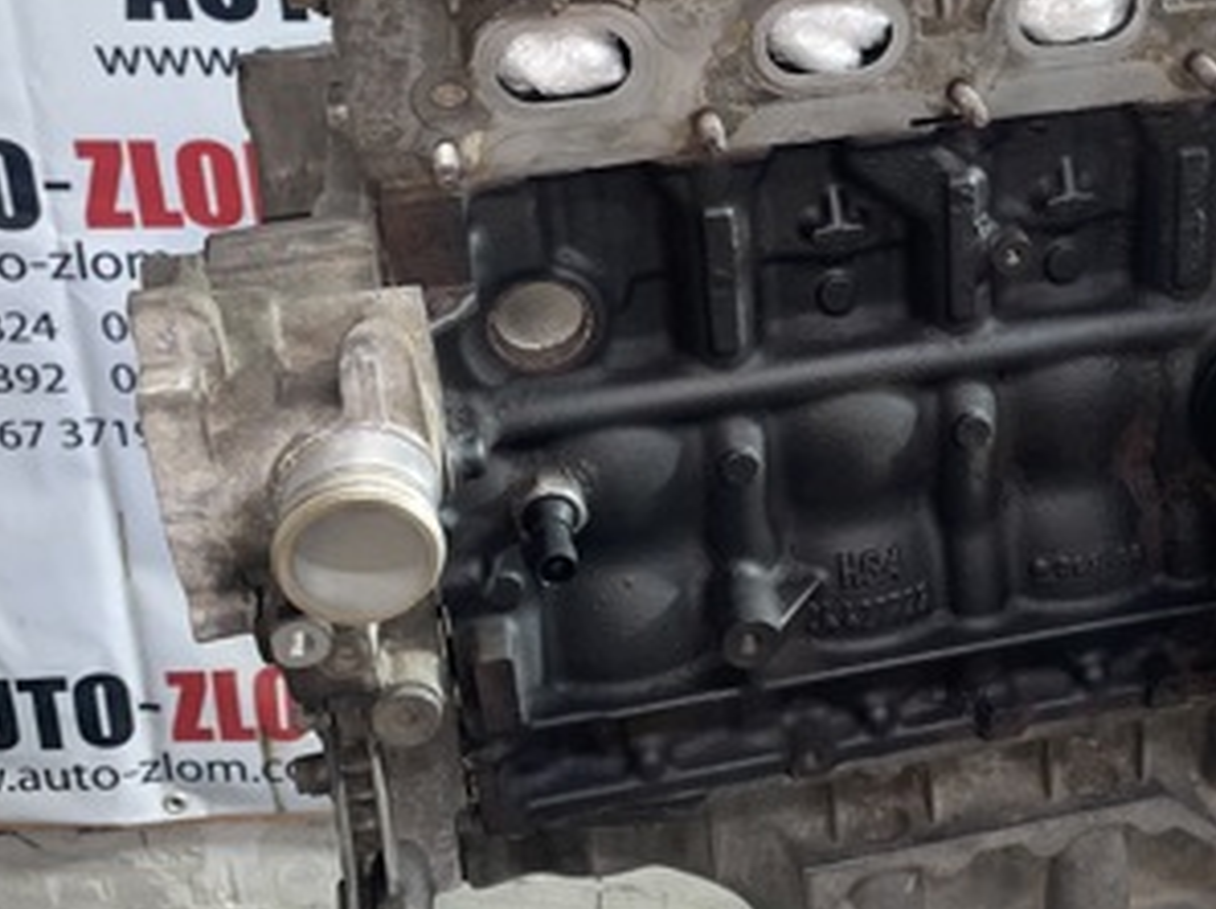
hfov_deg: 33.5
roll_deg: -2.4
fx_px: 1965
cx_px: 962
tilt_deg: -28.0
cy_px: 280
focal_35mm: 56
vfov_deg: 25.9
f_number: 1.6
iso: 50
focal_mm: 4.2
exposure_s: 1/25
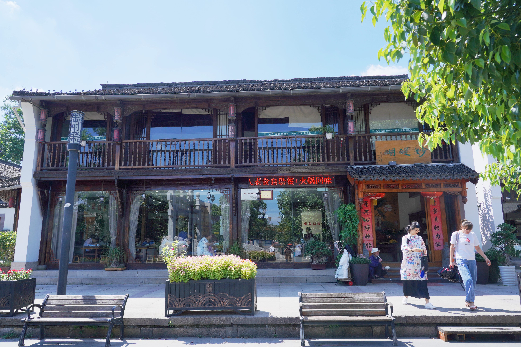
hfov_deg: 71.5
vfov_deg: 51.3
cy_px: 174
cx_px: 260
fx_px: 362
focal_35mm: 25
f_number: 9
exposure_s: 1/250
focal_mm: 25
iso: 100
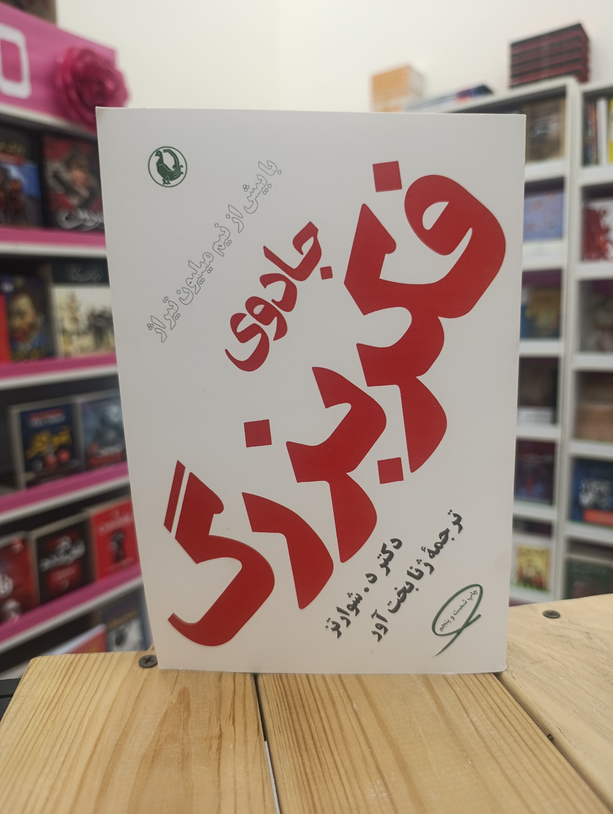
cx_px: 306
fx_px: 542
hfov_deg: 59.0
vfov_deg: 73.8
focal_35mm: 23
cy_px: 407
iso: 583
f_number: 1.65
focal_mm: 6.11
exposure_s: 1/100
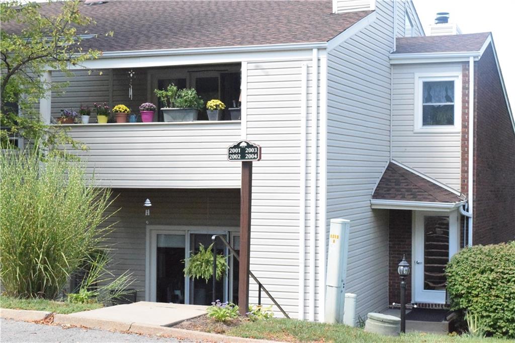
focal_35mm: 63
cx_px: 258
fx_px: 901
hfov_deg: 31.9
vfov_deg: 21.6
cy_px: 172
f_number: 16
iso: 12800
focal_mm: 42
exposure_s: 1/1000
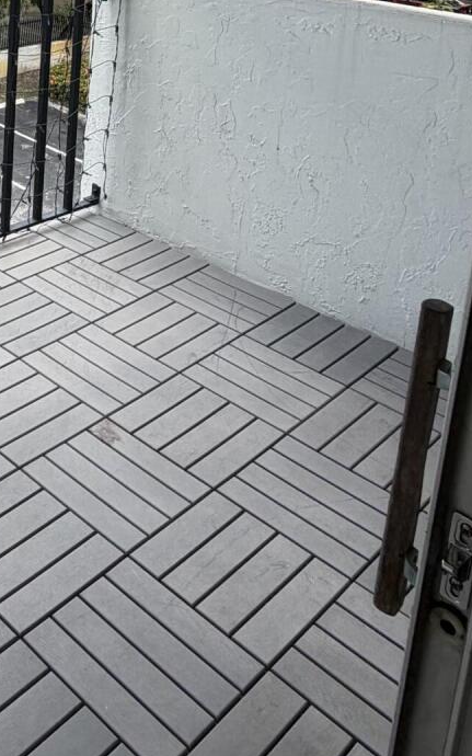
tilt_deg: -12.5
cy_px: 23
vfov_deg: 41.1
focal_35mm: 43
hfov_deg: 26.3
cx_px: -105
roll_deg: -1.6
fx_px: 885
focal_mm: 2.22
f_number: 2.2
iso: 40
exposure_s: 1/631
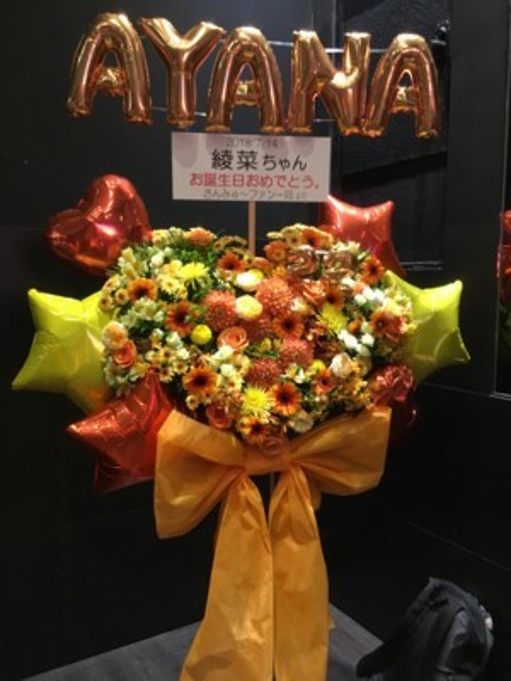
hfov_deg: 48.2
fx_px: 571
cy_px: 340
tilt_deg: -7.3
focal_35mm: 29
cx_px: 256
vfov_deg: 61.7
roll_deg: -0.8
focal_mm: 4.15
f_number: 2.2
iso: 200
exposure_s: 1/20
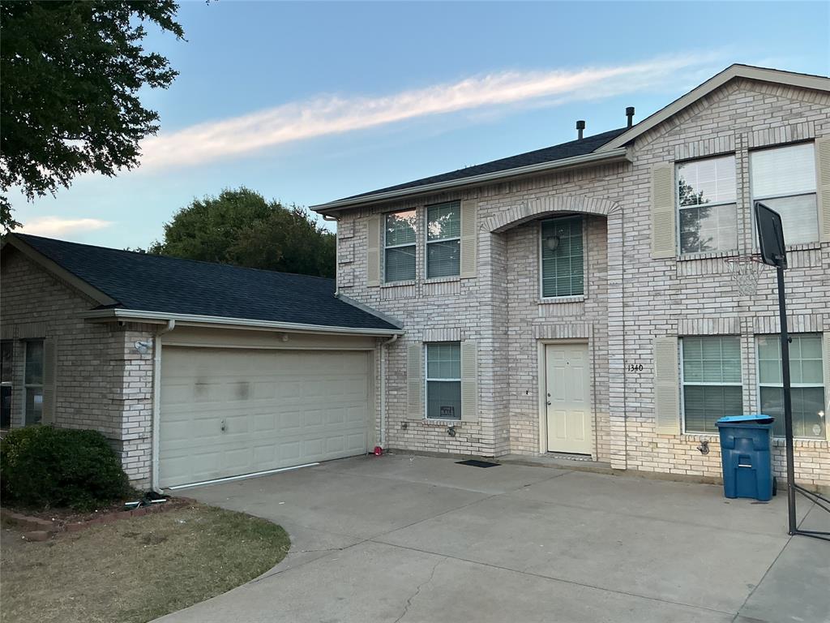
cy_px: 312
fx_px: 695
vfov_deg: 48.2
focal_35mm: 29
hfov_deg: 61.7
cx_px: 415
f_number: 1.8
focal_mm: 3
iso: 64
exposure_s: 1/120
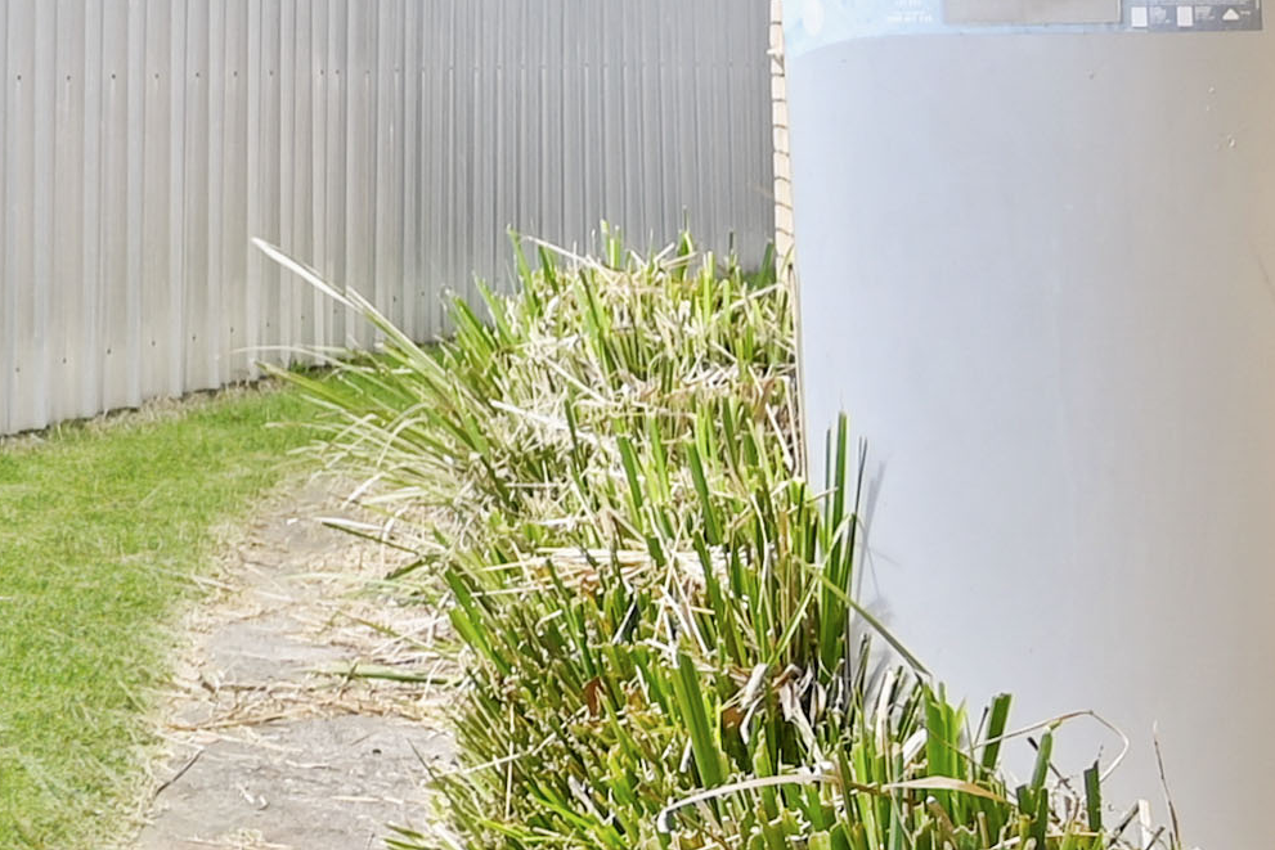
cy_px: 244
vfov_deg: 16.0
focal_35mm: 85
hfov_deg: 18.4
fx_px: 3011
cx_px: -1068
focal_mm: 14
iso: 100
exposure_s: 1/250
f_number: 4
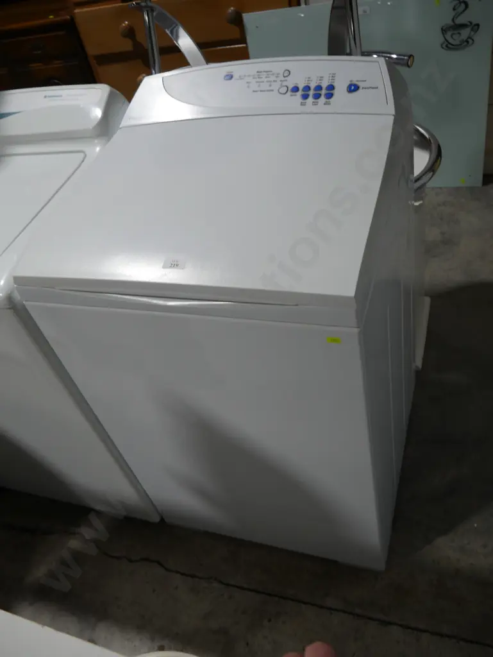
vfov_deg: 59.9
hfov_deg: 46.8
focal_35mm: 30
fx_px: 569
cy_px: 328
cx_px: 246
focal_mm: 15
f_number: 4
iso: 200
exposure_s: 1/125
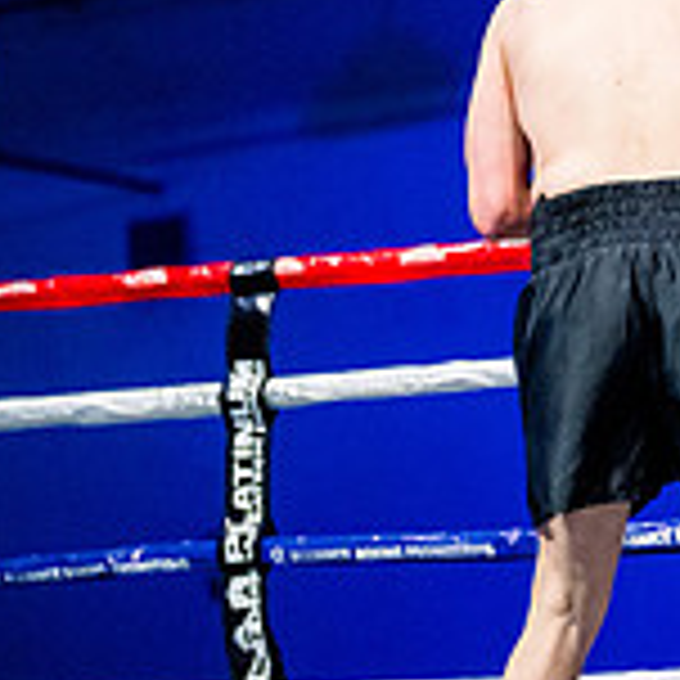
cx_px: 955
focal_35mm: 163
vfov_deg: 10.7
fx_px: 3623
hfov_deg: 10.4
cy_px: 128
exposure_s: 1/1600
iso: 6400
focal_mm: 50
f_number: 1.4
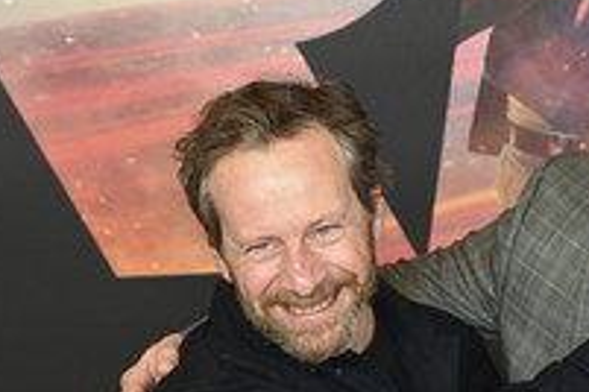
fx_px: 2781
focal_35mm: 170
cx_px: 547
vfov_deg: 8.1
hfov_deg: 12.0
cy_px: 345
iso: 1000
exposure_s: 1/160
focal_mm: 76
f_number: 6
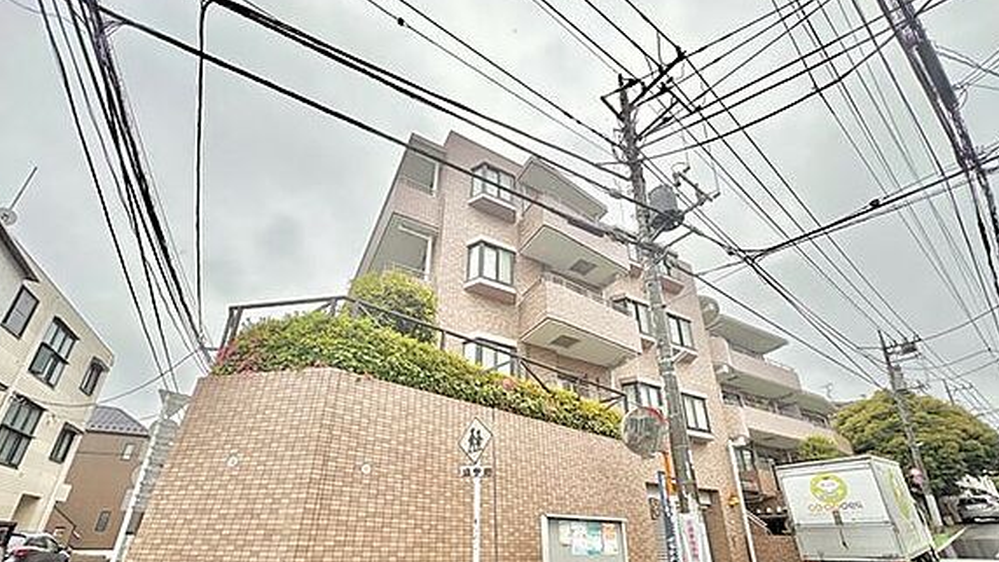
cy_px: 368
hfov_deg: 99.4
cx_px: 496
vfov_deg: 65.6
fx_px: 424
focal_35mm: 16
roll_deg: -0.7
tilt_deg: +24.9
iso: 64
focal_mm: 2.22
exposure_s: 1/196
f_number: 2.2
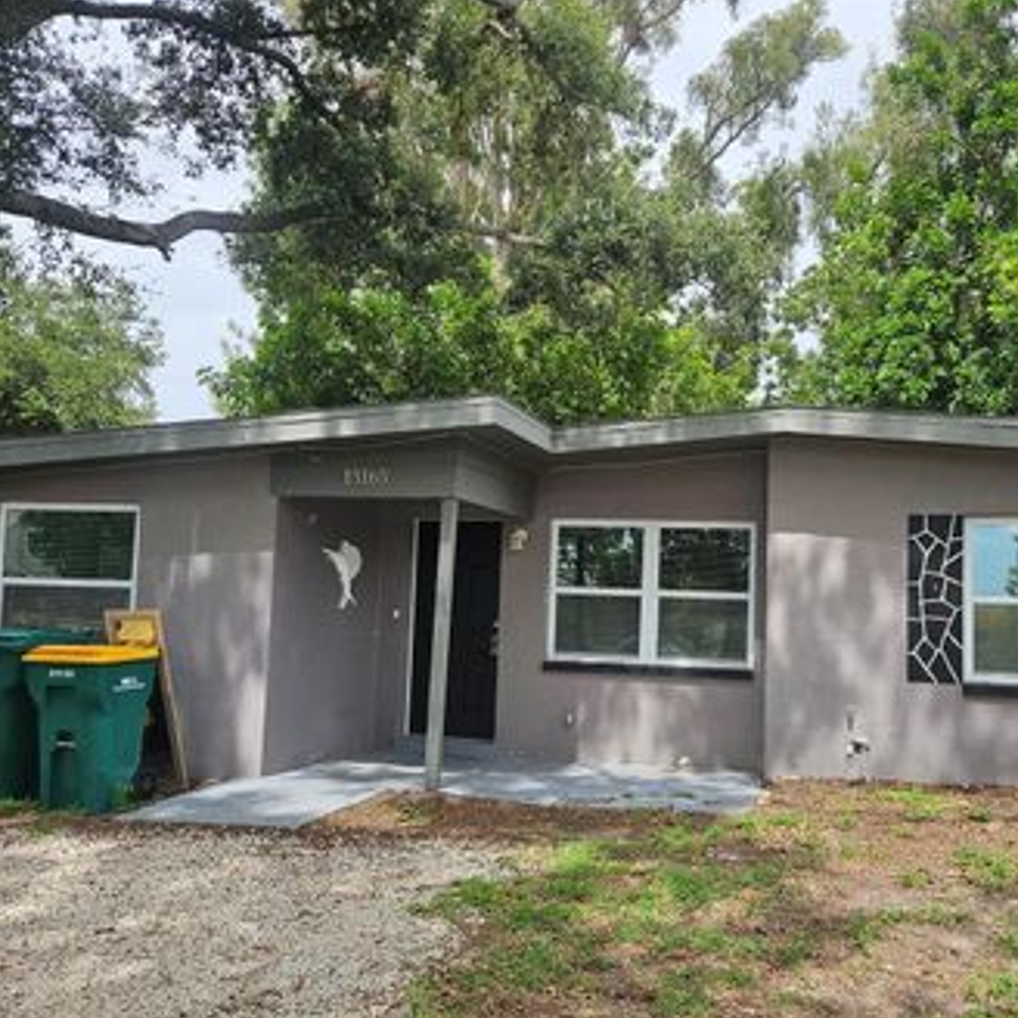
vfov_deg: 52.4
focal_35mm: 31
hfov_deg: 52.1
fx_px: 1031
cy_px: 563
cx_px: 624
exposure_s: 1/1186
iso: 25
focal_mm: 5.4
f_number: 1.8
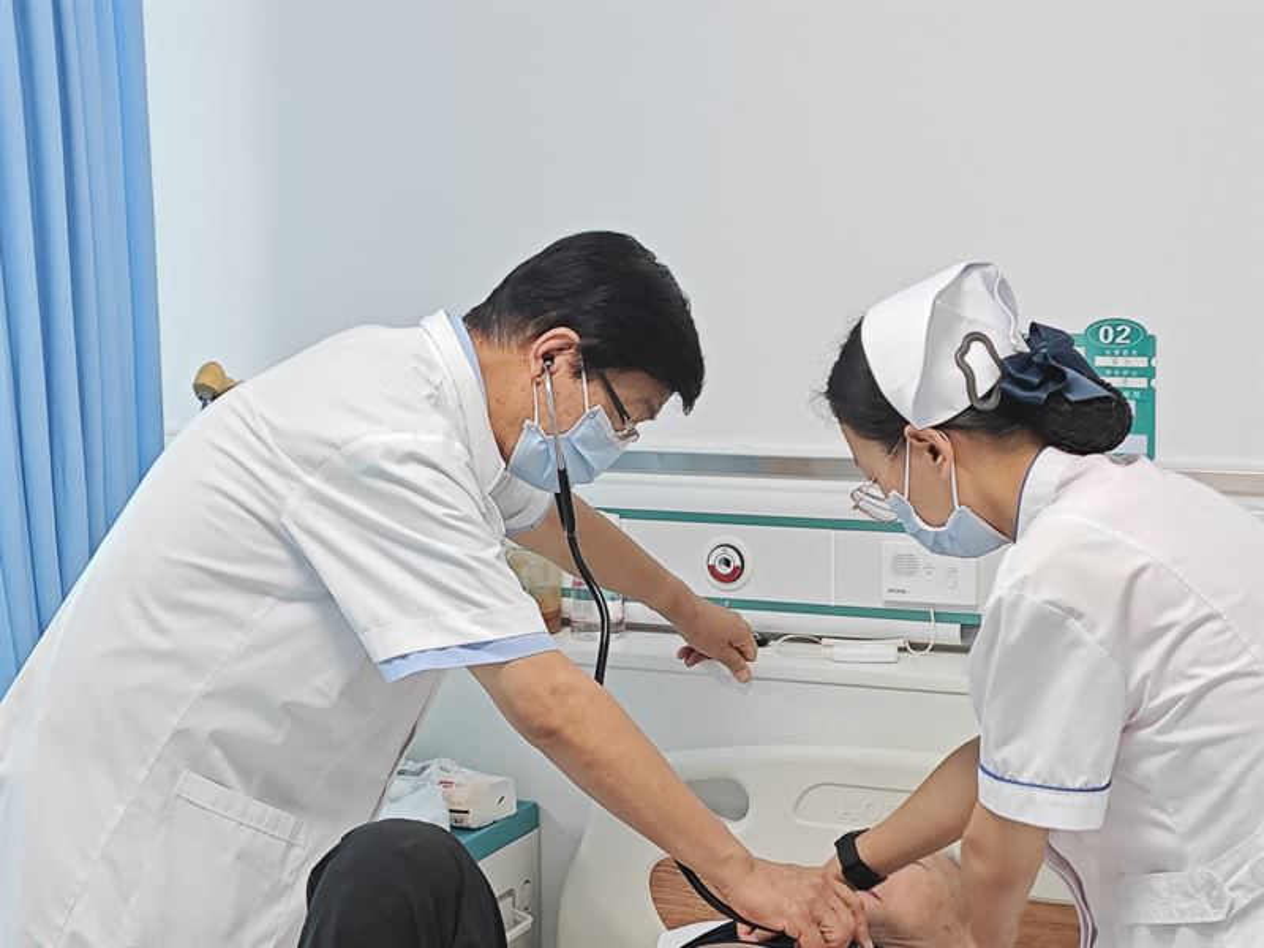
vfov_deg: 58.9
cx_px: 632
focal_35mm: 23
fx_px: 840
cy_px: 474
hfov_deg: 73.9
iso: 200
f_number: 1.8
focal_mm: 5.43
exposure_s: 1/54
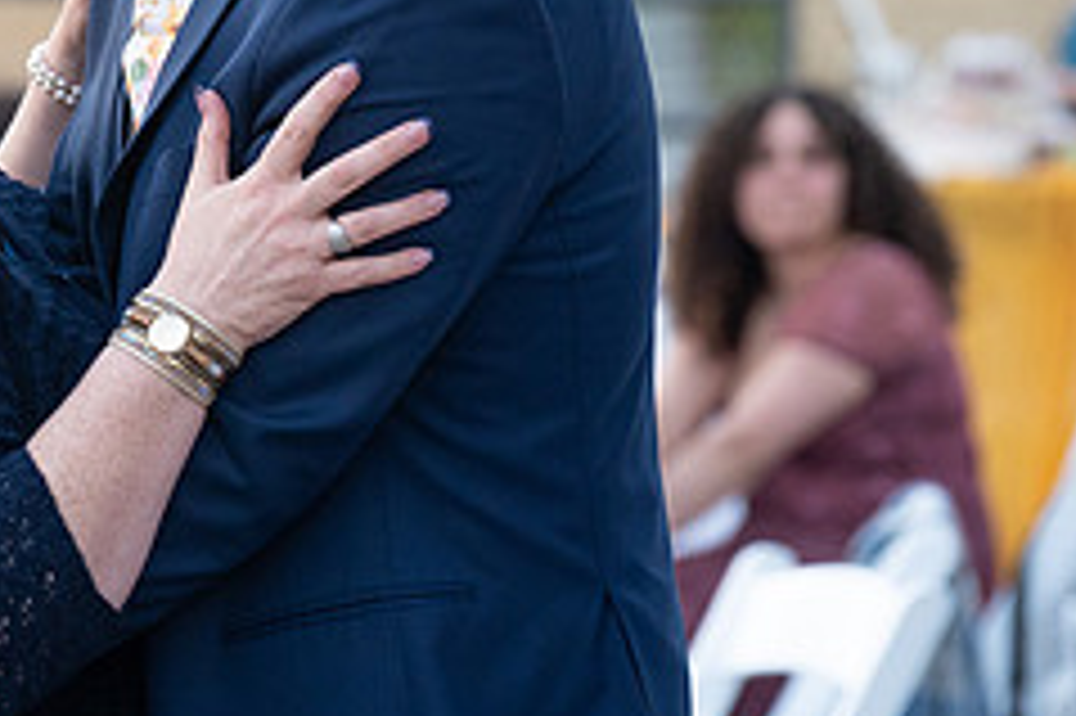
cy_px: 70
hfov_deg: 6.7
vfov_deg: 4.5
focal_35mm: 306
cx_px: 59
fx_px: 9139
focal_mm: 126
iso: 2000
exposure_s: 1/500
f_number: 4
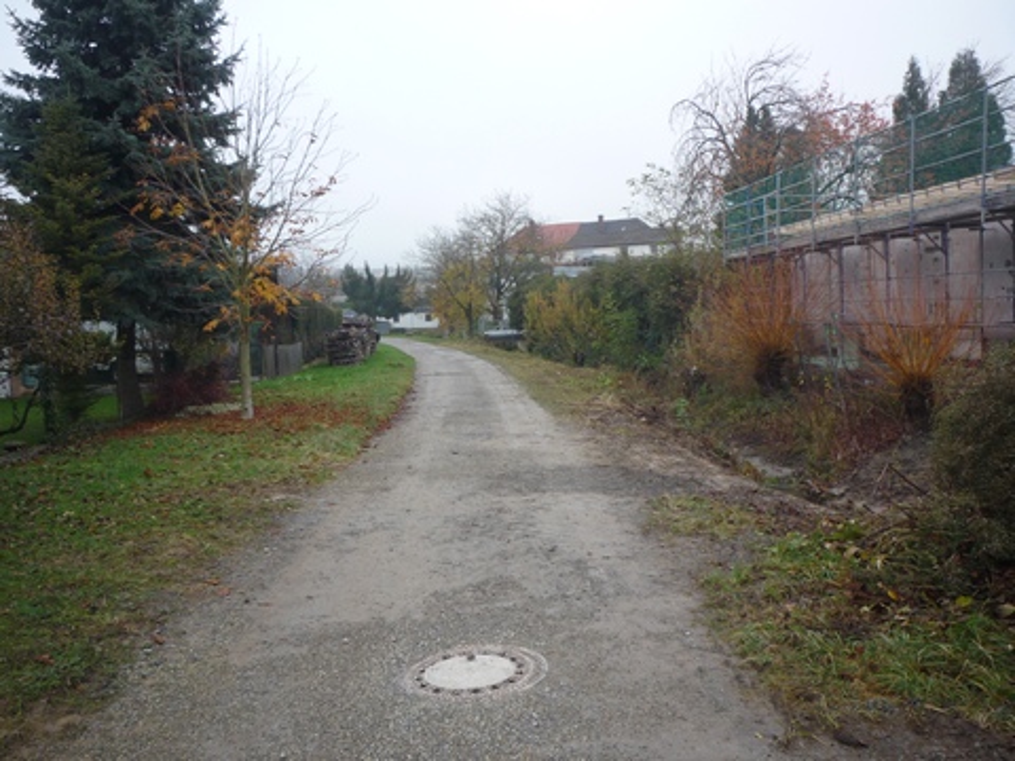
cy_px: 380
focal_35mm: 32
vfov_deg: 44.2
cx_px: 508
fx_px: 938
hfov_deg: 56.8
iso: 100
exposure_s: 1/100
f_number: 3.3
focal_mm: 5.2
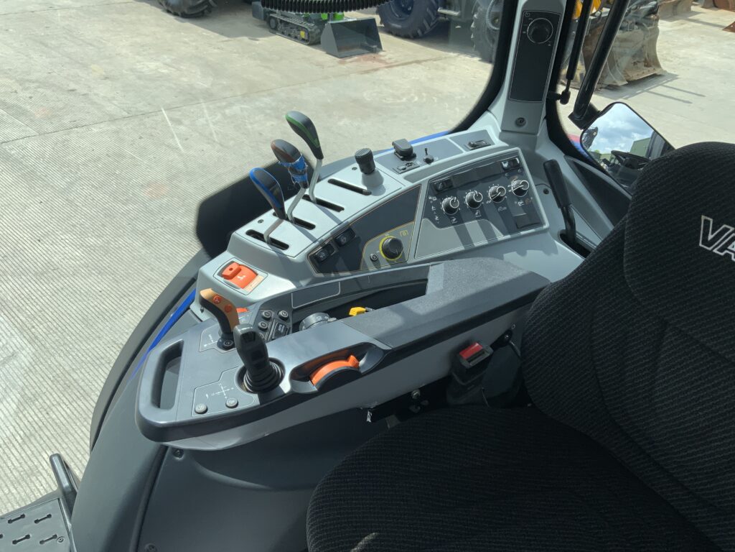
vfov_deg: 48.2
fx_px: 616
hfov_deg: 61.7
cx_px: 368
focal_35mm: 29
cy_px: 276
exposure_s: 1/1195
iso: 16
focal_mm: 3
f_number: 1.8
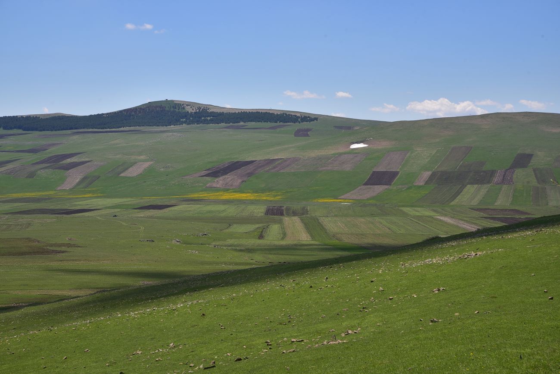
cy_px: 187
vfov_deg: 27.0
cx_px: 280
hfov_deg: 39.6
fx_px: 778
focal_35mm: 50
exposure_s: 1/160
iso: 100
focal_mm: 50
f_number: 13
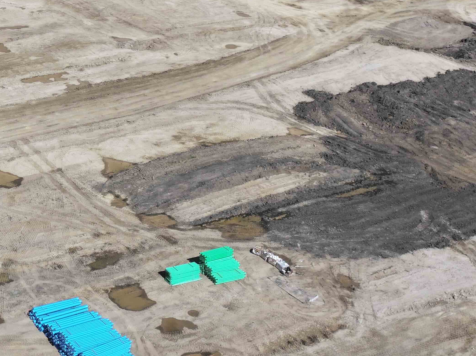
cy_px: 106
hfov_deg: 28.2
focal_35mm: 61
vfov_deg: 23.8
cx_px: -74
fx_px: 838
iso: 100
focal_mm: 12.29
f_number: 2.8
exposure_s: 1/2500
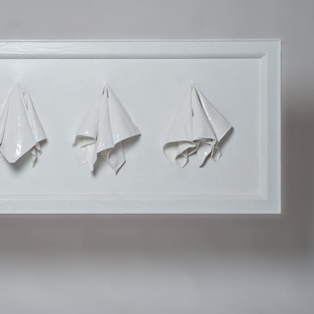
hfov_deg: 26.3
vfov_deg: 26.5
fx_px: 667
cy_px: 155
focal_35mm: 65
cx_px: 105
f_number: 9
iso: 100
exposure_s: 1/125
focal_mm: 50
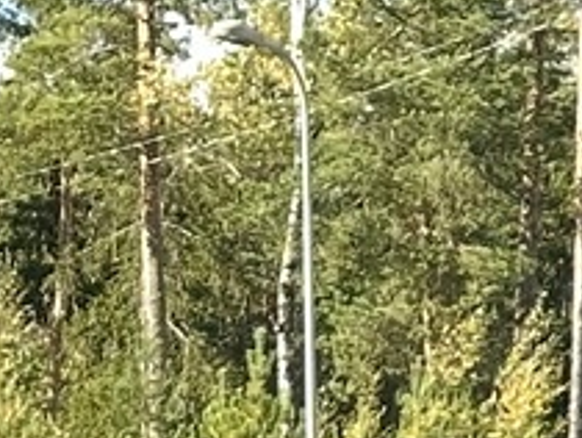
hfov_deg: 5.9
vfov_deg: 4.4
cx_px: 1164
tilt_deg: -2.7
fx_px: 5538
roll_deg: -0.3
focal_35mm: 329
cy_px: 1217
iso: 64
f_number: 1.78
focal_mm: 6.86
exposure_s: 1/287
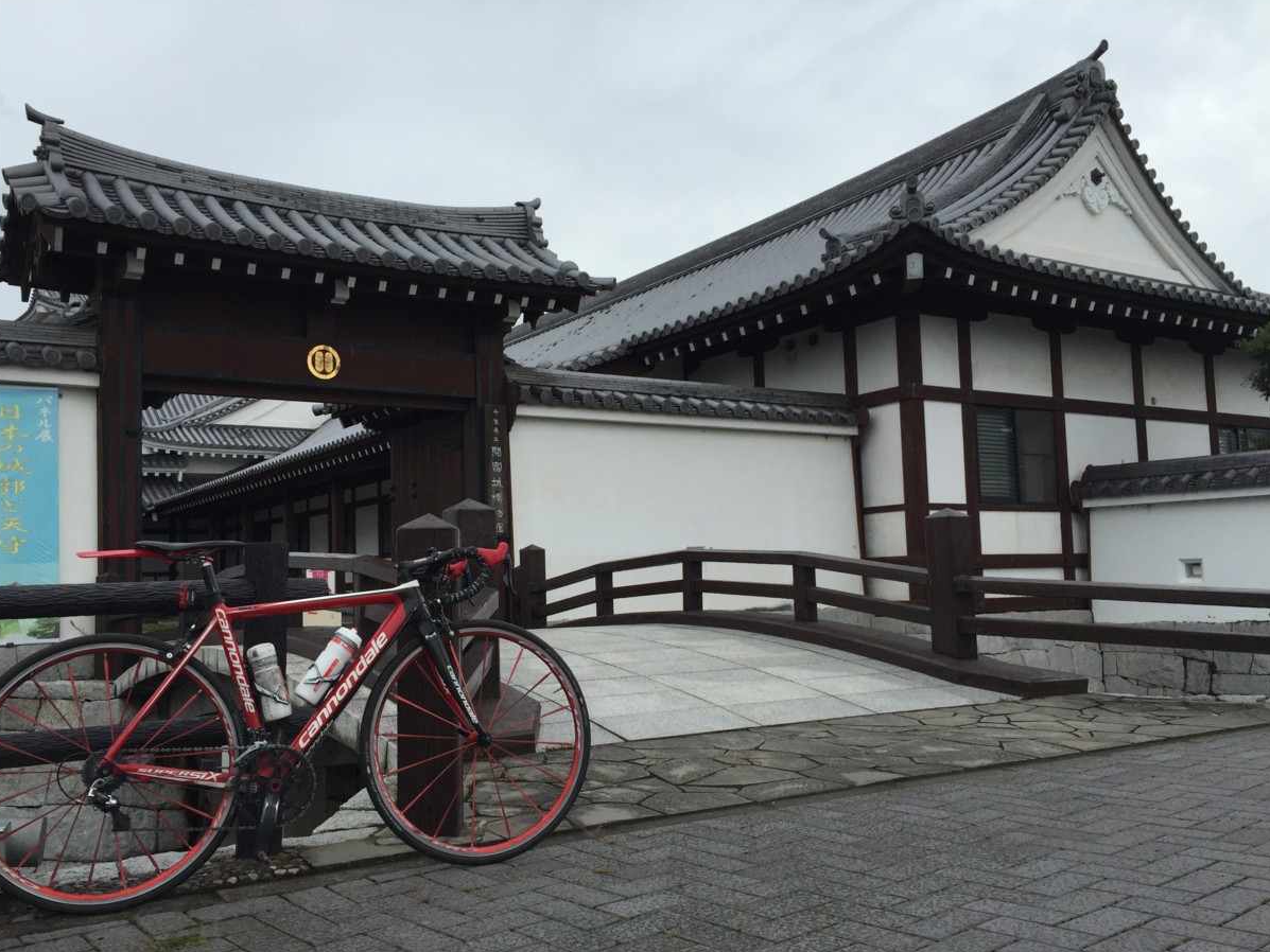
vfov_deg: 45.4
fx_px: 1137
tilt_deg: +5.6
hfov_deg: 58.3
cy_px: 496
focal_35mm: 31
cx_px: 595
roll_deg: +0.5
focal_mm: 4.15
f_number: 2.2
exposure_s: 1/1980
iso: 32
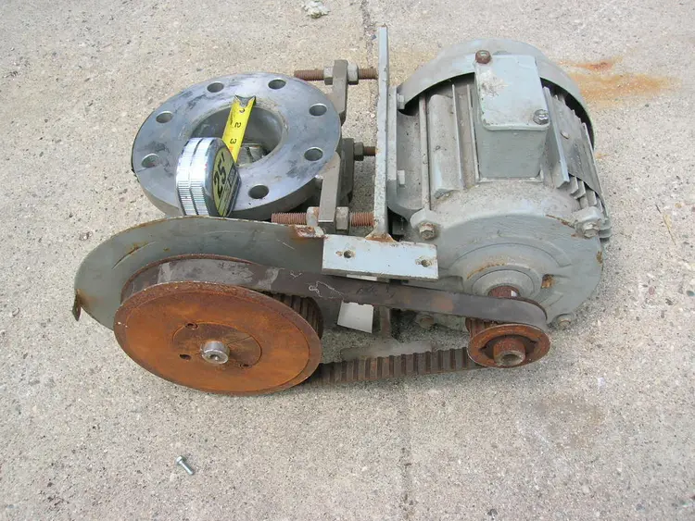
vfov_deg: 41.8
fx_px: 683
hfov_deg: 53.9
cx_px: 348
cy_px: 260
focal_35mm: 34
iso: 50
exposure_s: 1/153
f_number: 4.9
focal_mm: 5.7
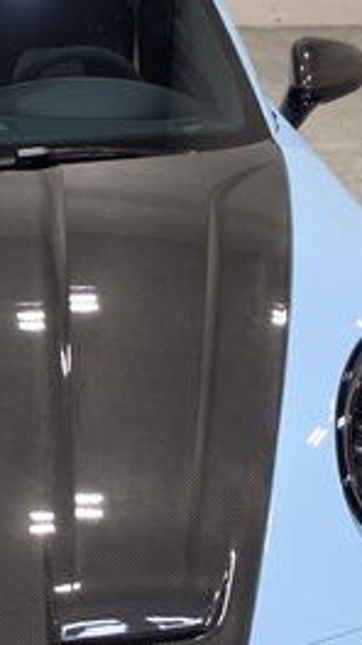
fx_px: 1249
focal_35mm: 73
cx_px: -71
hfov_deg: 15.9
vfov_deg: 28.8
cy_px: 430
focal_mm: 6.5
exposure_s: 1/180
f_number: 1.4
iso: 100
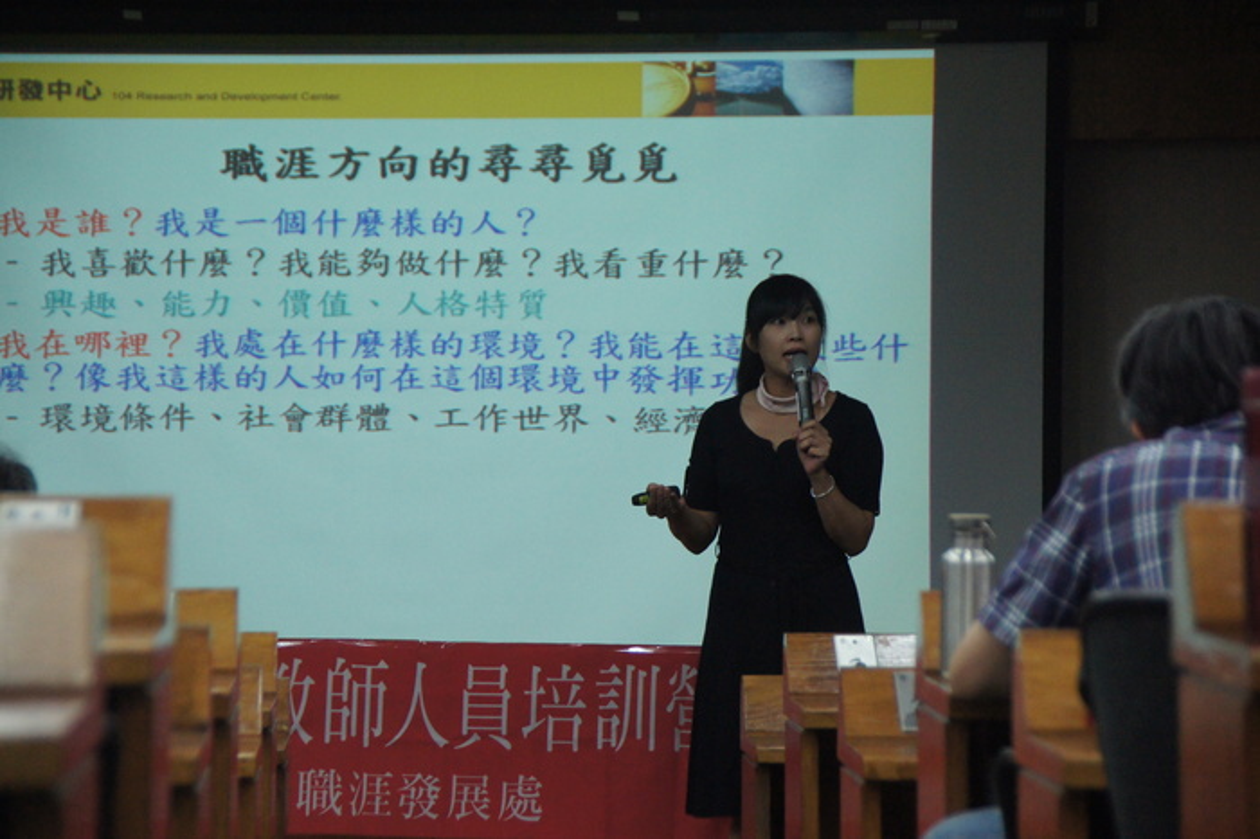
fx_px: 6297
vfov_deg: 7.6
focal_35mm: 180
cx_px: 630
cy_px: 420
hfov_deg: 11.4
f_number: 5.6
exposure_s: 1/125
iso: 1600
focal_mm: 120
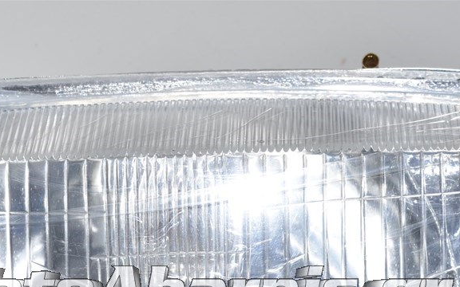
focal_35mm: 165
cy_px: 298
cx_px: 188
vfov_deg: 7.9
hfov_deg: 12.7
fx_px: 2069
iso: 160
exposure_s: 1/100
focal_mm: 55
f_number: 16
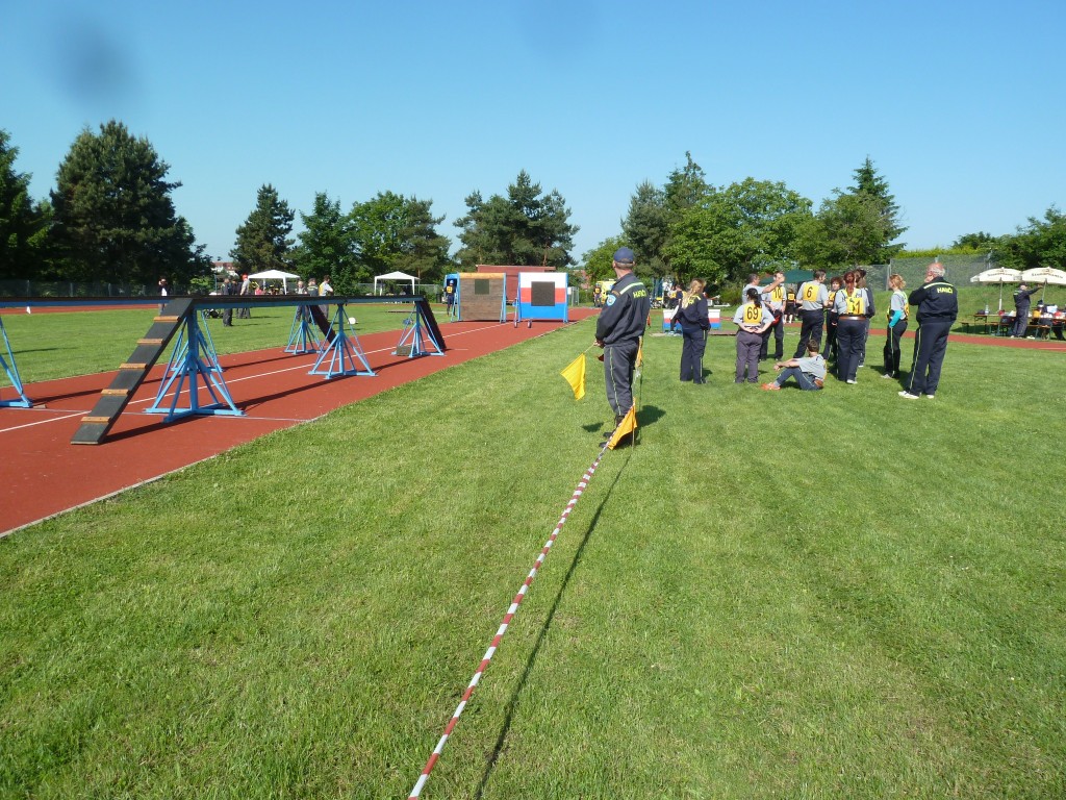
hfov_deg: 69.4
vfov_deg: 54.9
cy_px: 400
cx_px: 533
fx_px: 770
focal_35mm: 25
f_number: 4
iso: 80
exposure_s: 1/500
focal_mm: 4.1
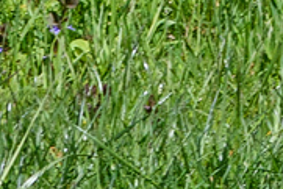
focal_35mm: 2289
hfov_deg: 0.9
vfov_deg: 0.6
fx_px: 18008
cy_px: 198
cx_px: 566
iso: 400
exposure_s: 1/800
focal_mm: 230
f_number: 9
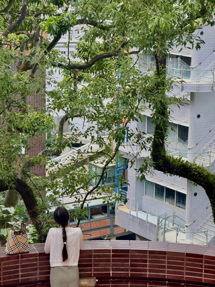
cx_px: 108
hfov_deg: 14.8
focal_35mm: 100
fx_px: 828
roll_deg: -0.8
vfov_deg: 19.6
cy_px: 144
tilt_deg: -14.0
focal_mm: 16.89
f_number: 2.8
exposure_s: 1/121
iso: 50
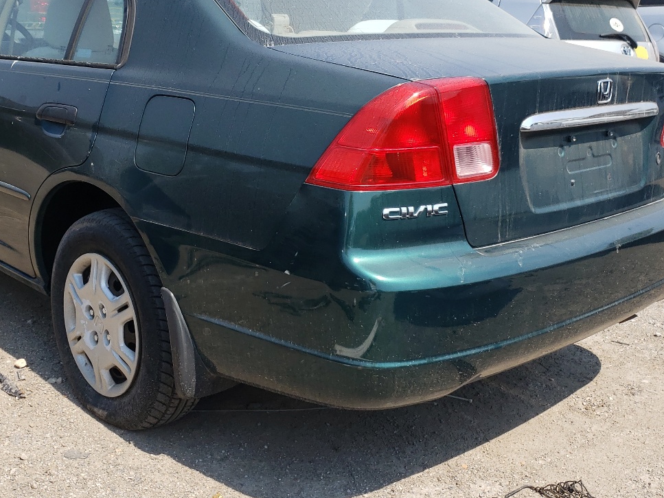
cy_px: 176
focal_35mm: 43
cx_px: 253
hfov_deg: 43.5
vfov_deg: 33.4
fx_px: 825
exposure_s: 1/2000
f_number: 1.5
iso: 50
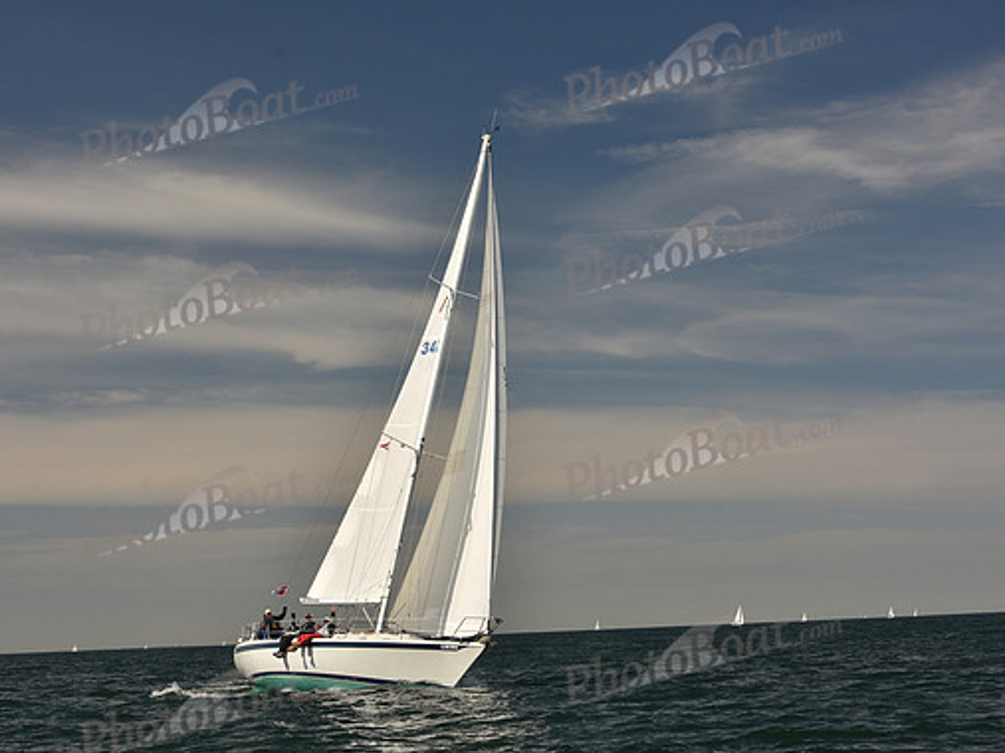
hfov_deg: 25.3
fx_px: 2235
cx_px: 462
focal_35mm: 77
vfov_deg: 19.1
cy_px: 377
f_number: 8
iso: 250
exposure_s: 1/640
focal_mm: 70
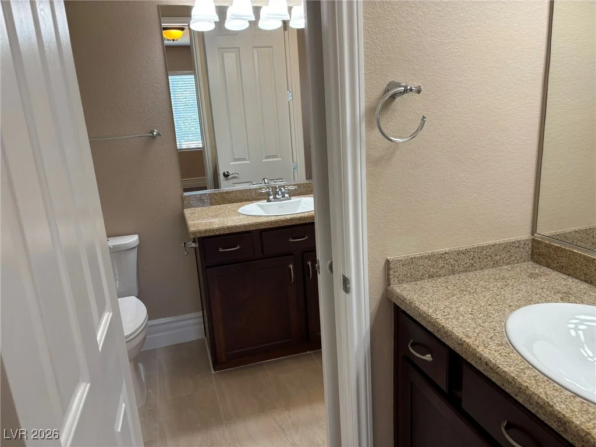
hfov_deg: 67.3
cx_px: 298
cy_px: 224
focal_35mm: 26
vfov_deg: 53.1
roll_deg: +3.2
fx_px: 448
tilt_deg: -14.8
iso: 80
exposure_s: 1/60
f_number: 1.6
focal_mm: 5.96
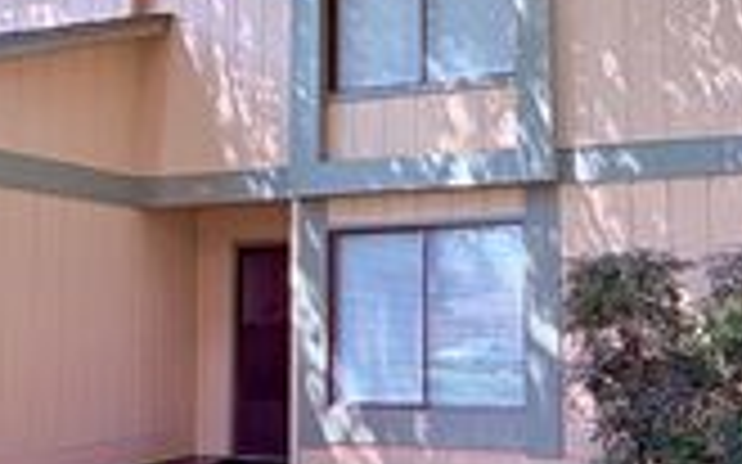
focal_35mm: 45
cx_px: 499
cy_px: 128
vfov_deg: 28.2
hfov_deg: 43.7
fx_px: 910
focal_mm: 2.22
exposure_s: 1/155
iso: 50
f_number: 2.2
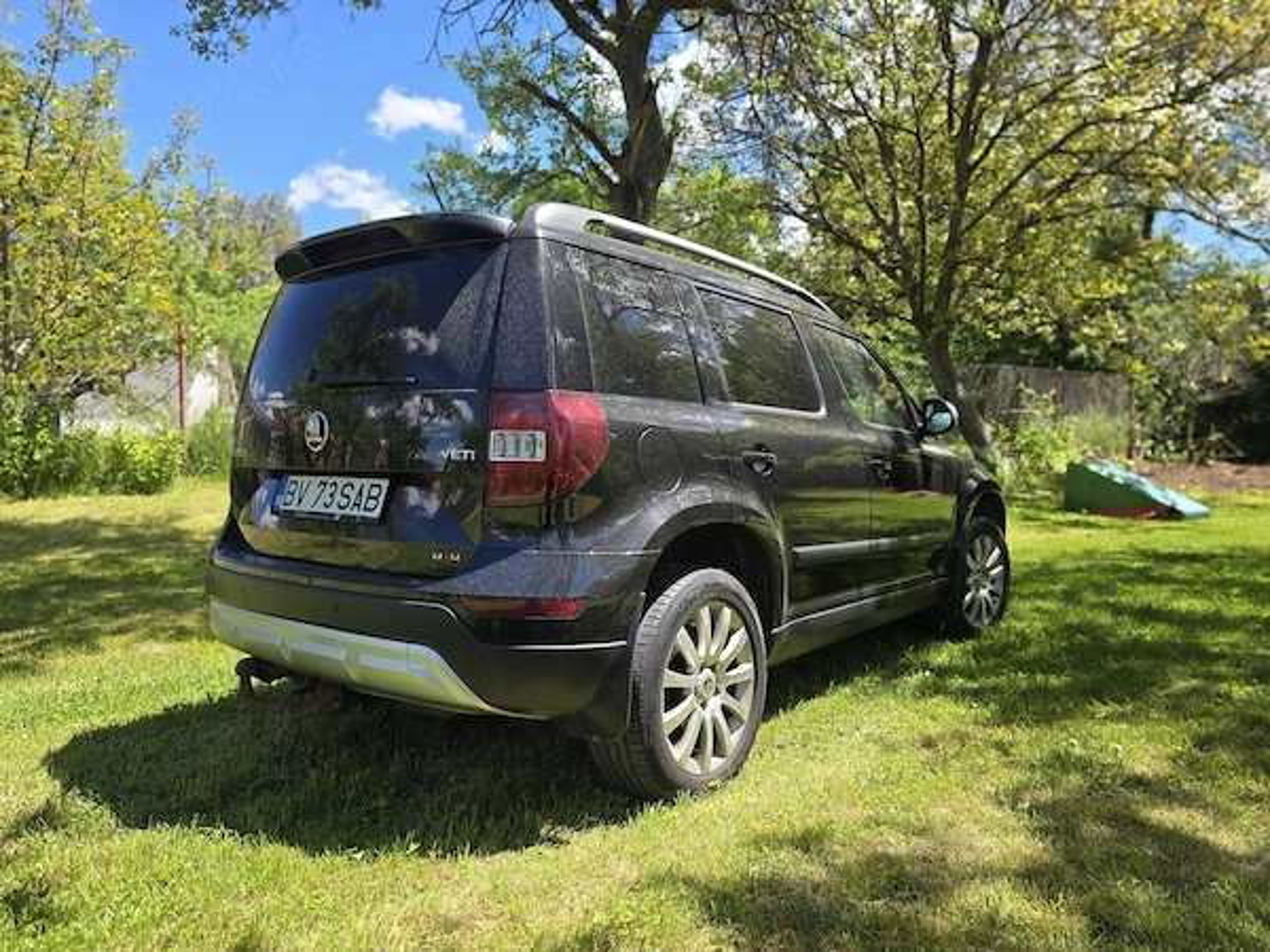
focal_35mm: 23
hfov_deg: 73.9
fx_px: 844
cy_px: 476
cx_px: 635
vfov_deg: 58.9
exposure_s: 1/307
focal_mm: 6.3
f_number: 1.7
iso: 12
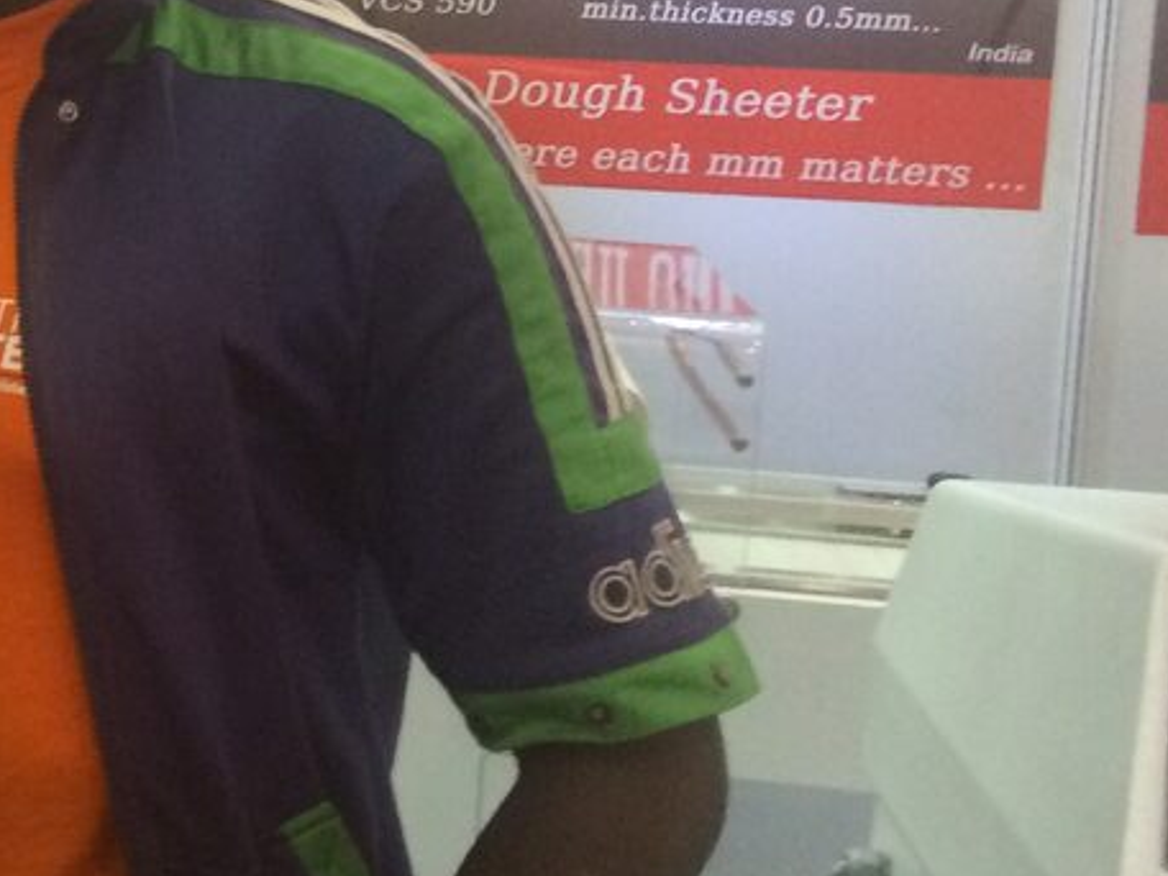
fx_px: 3003
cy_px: 195
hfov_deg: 19.2
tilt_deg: -9.7
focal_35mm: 89
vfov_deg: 16.5
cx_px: -592
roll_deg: -2.1
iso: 250
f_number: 2.2
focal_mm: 4.15
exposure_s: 1/30
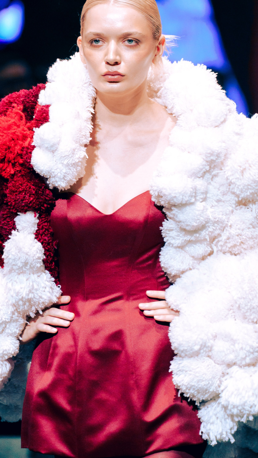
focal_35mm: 228
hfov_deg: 5.3
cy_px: 132
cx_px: 80
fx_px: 2772
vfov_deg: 9.4
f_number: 2.8
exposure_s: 1/320
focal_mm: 150
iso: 1000
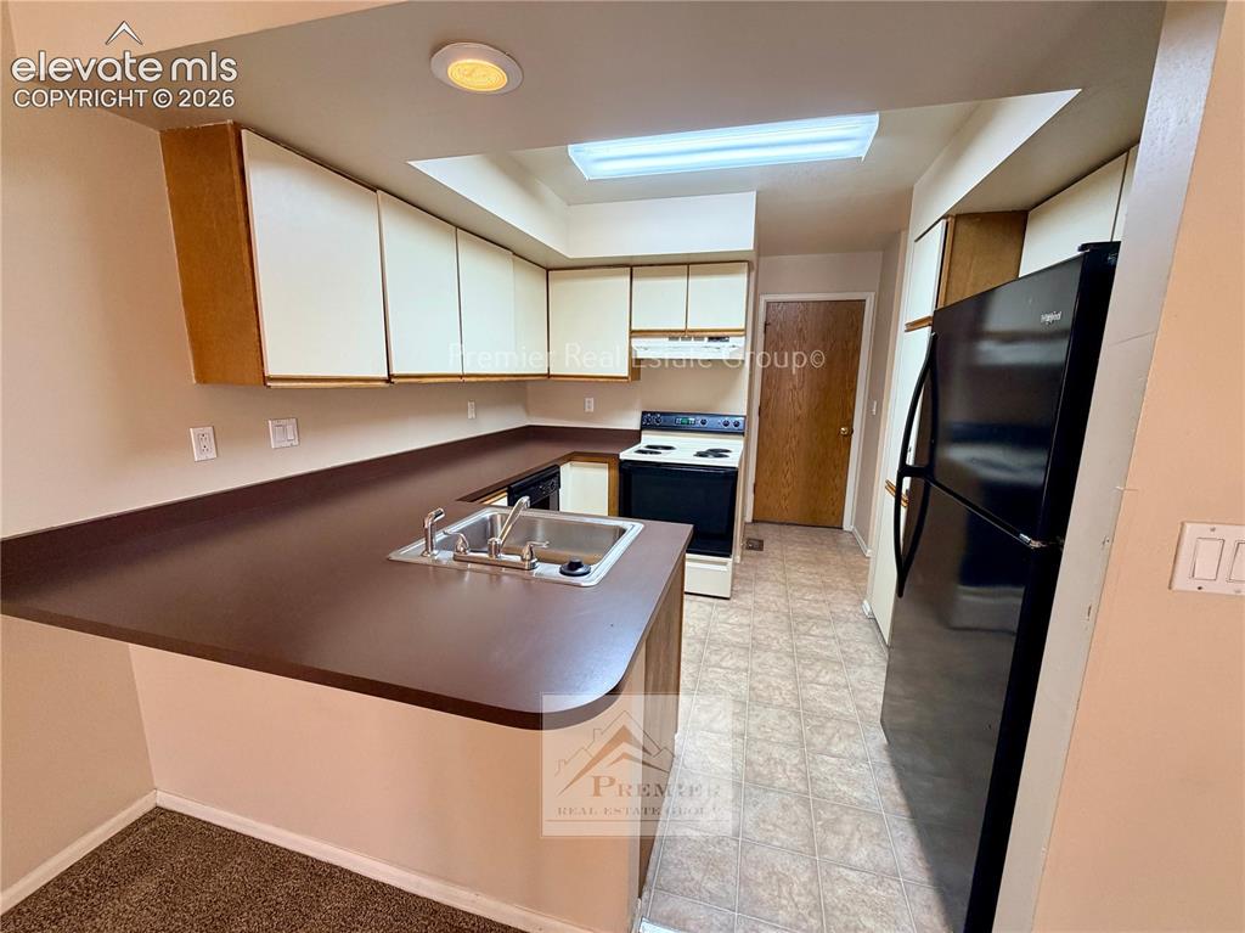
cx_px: 622
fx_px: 503
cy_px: 466
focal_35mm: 14
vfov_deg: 85.6
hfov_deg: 102.1
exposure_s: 1/60
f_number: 2.2
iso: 200
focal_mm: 2.22
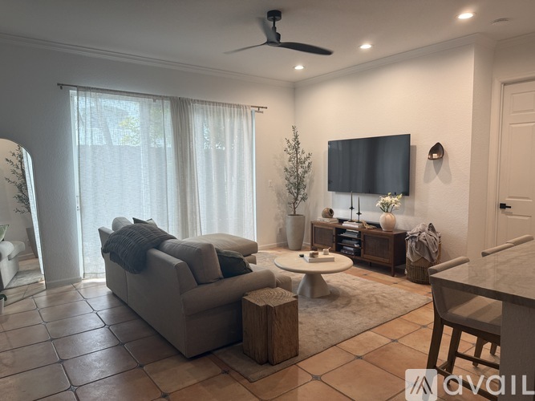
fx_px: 371
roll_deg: +0.5
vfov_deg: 56.8
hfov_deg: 71.6
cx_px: 268
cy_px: 200
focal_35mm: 24
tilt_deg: -4.9
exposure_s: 1/60
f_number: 1.78
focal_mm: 6.76
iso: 125
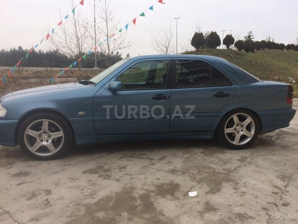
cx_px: 149
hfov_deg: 61.7
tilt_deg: -10.3
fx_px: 250
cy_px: 112
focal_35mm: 29
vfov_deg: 48.2
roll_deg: -2.0
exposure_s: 1/912
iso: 32
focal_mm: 4.15
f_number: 2.2
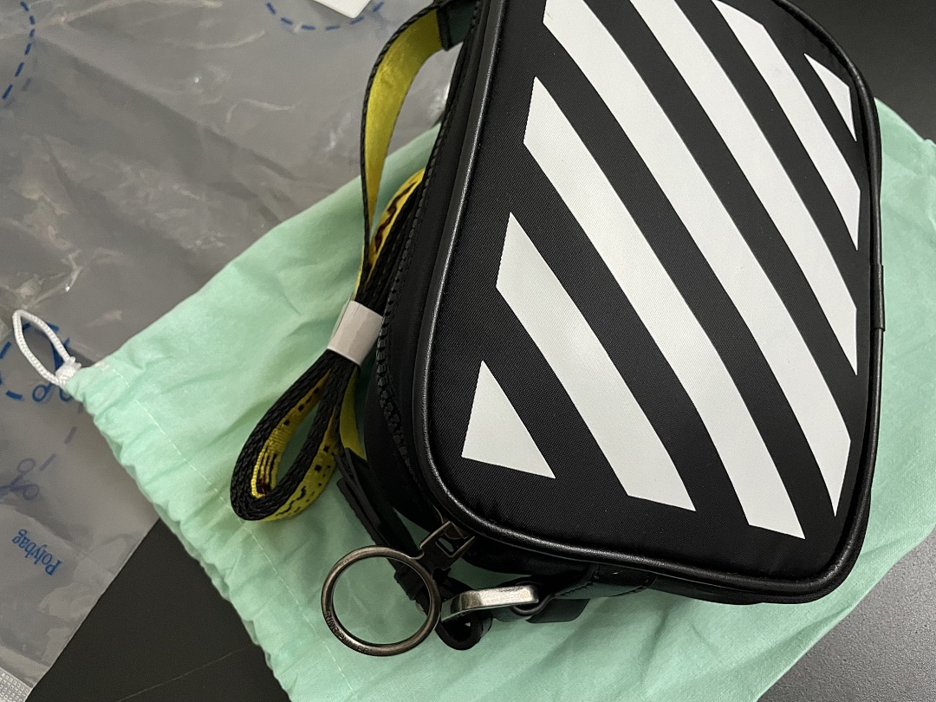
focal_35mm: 26
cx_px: 468
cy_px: 351
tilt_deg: -67.9
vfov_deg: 53.1
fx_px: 703
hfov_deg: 67.3
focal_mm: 4.2
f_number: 1.6
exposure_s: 1/50
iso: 400
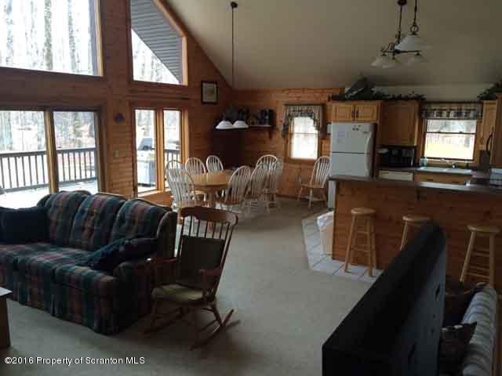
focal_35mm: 29
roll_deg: +0.5
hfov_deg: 61.7
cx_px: 251
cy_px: 188
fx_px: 421
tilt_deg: -10.5
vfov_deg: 48.2
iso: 32
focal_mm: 4.15
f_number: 2.2
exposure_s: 1/30
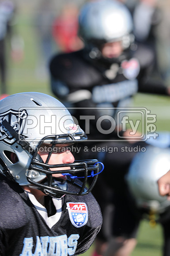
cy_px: 128
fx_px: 3197
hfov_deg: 3.0
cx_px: 85
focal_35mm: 450
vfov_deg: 4.6
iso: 200
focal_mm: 300
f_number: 7.1
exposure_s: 1/500
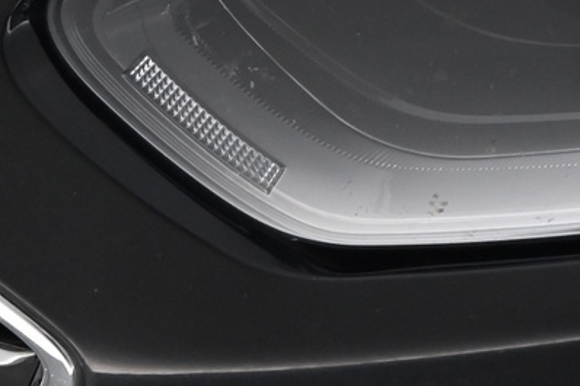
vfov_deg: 12.1
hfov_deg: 16.3
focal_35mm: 110
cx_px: 963
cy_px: -93
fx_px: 1771
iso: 1250
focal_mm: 27
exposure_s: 1/125
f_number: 4.5
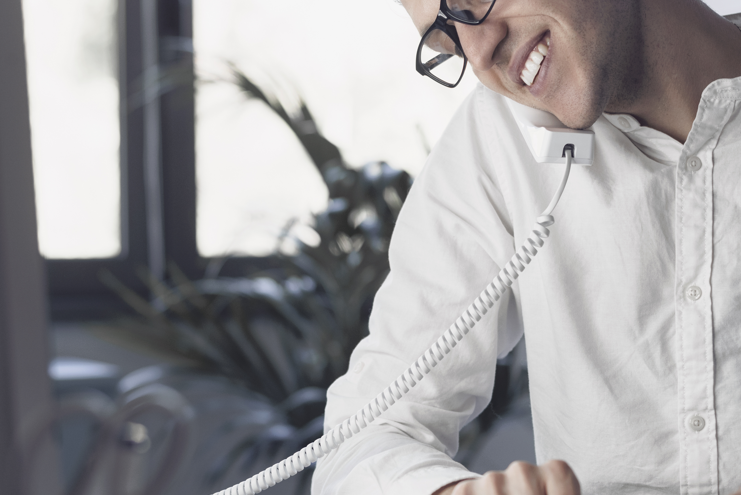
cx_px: 358
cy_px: 262
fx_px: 2018
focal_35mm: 98
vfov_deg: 14.0
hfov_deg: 20.8
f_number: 2.2
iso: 250
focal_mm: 50
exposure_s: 1/80
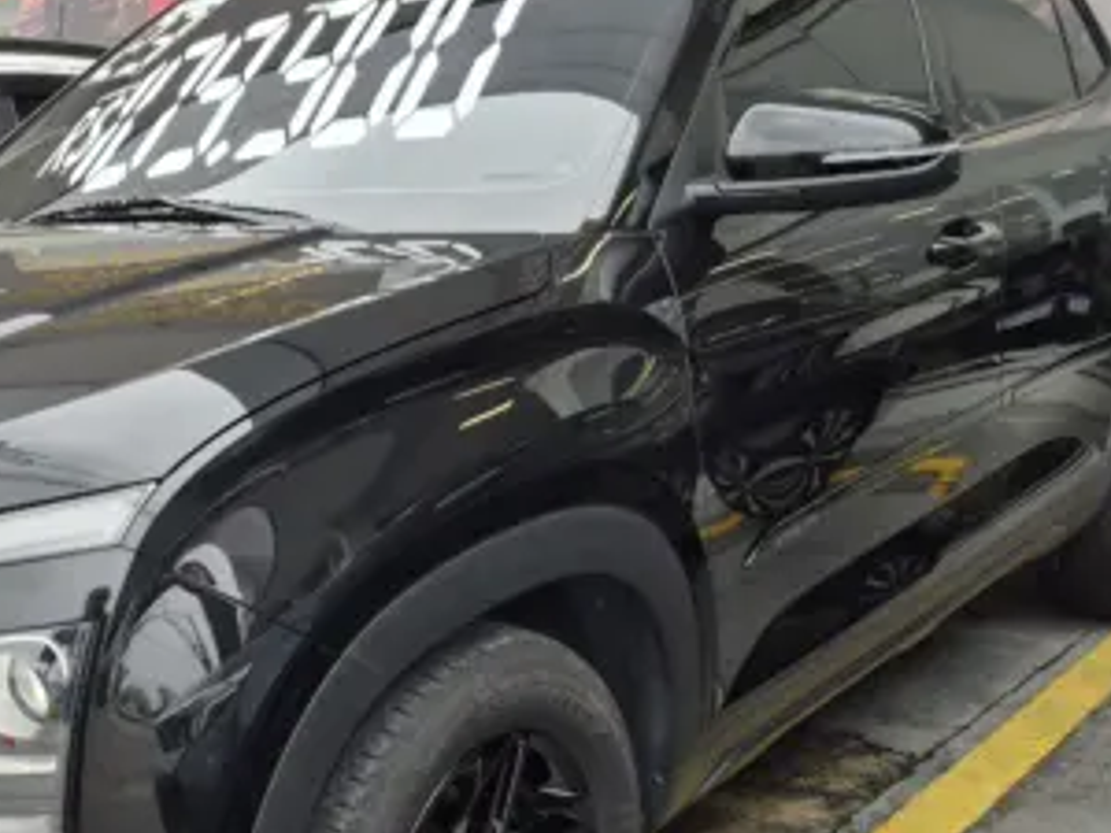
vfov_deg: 31.3
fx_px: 1476
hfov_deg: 39.6
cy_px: 544
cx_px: 222
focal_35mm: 46
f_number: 1.8
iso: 25
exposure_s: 1/120
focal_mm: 5.4
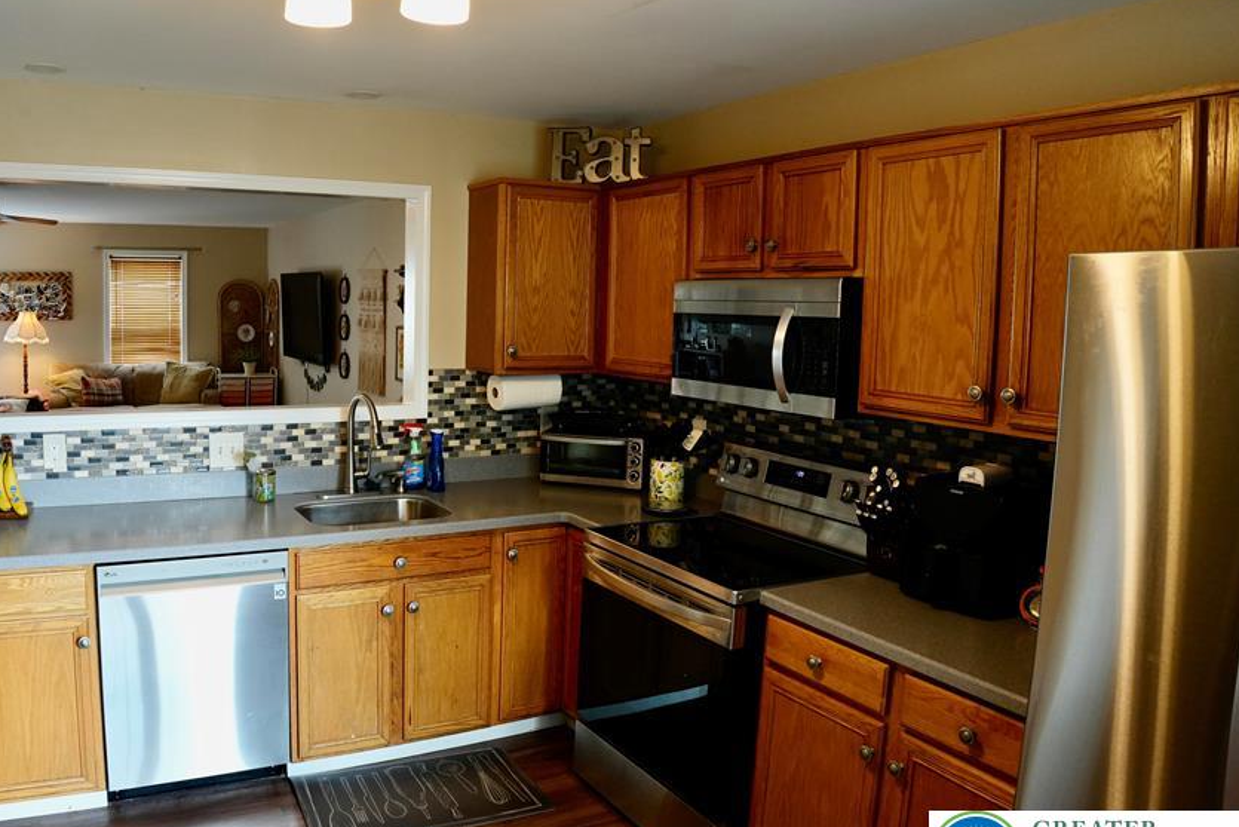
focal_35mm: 26
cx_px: 445
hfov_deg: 68.0
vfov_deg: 49.5
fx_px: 895
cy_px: 379
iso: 1600
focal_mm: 20
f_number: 5
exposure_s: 1/100
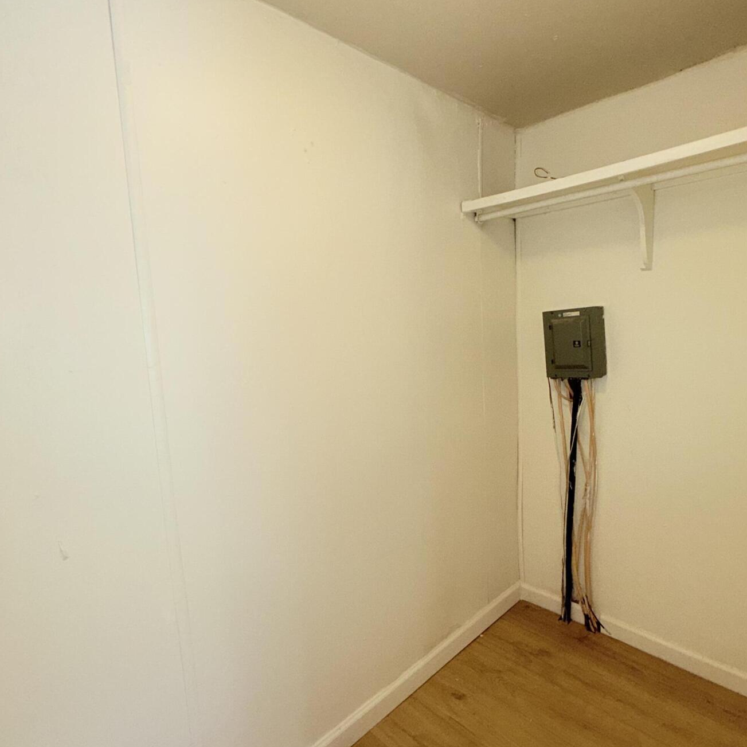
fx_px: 464
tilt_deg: -7.2
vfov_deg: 77.7
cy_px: 384
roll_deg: +3.0
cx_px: 425
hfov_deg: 77.3
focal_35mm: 19
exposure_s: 1/60
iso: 64
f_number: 2.2
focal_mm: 2.22
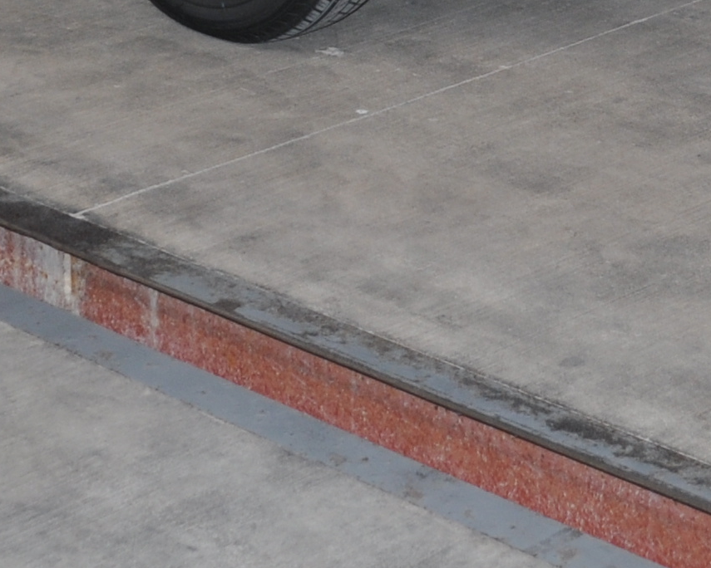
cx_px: 427
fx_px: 2672
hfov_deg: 15.1
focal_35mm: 127
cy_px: -473
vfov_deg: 11.3
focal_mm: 18
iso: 250
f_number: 3.5
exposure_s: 1/200
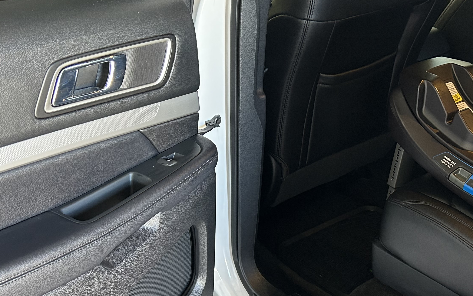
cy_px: 190
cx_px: 271
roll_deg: +1.0
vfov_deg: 25.7
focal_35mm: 50
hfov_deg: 40.2
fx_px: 645
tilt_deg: -28.6
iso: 250
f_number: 1.5
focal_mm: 5.7
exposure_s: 1/60
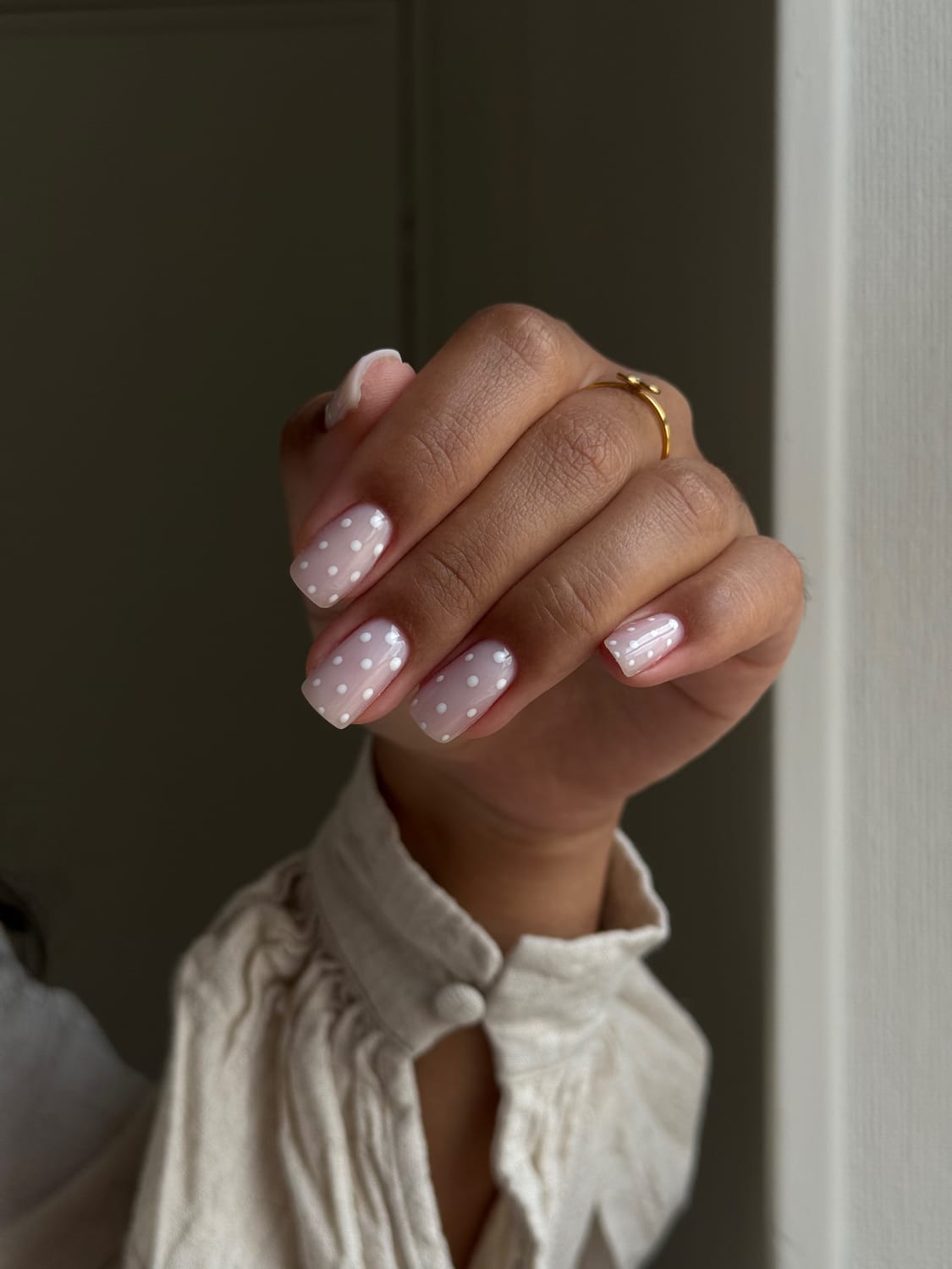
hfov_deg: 30.3
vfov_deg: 39.7
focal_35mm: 48
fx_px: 1760
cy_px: 634
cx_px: 476
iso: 64
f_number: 1.78
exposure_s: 1/926
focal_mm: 6.76
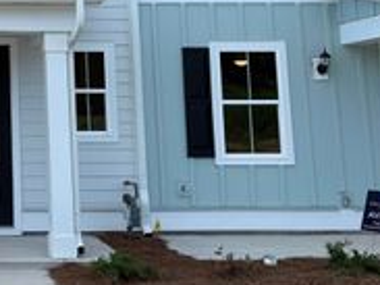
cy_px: 1
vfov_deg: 20.1
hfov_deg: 24.9
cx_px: -66
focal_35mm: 71
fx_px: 779
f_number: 1.6
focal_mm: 5.96
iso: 50
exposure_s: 1/1953
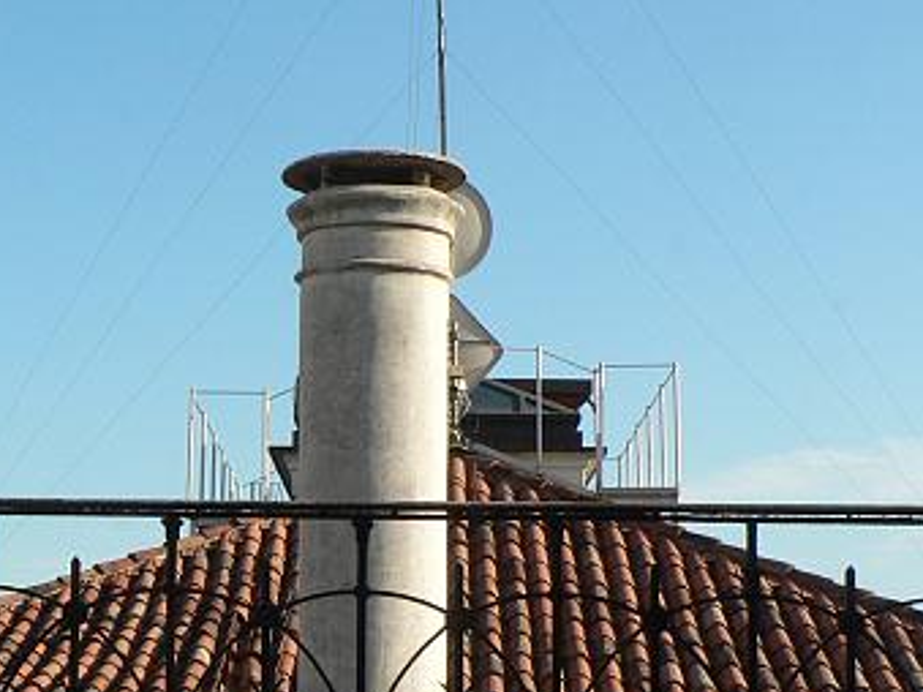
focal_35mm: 85
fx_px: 2266
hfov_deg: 22.5
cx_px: 98
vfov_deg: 17.3
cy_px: 504
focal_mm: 6
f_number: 4.5
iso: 80
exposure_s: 1/400
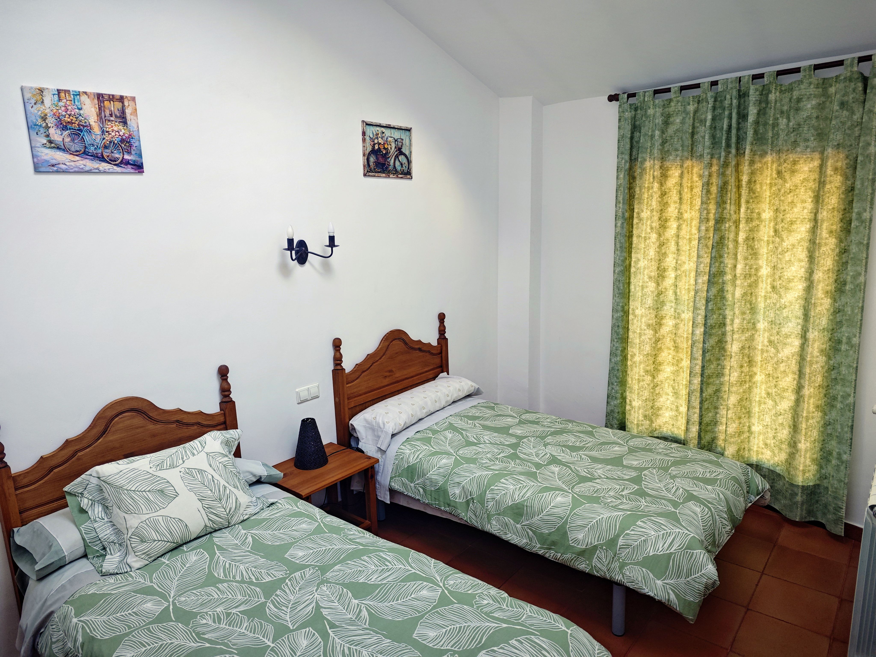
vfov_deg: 58.9
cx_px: 438
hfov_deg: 73.9
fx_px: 582
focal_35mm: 23
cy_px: 328
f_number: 1.6
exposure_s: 1/100
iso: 160
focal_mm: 6.55
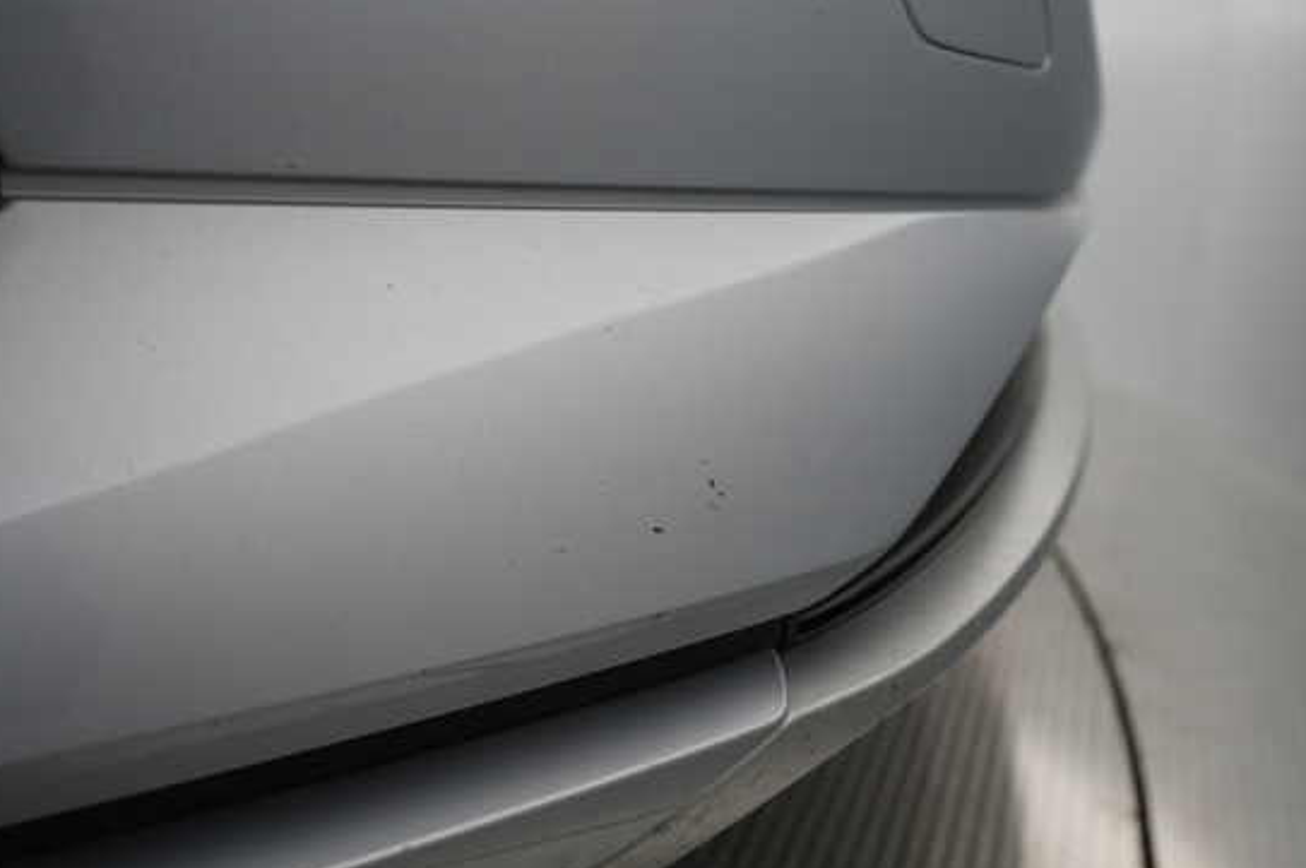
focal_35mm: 33
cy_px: 469
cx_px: 753
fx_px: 1196
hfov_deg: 57.0
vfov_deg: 39.9
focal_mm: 28
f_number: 4.5
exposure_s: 1/100
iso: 1250
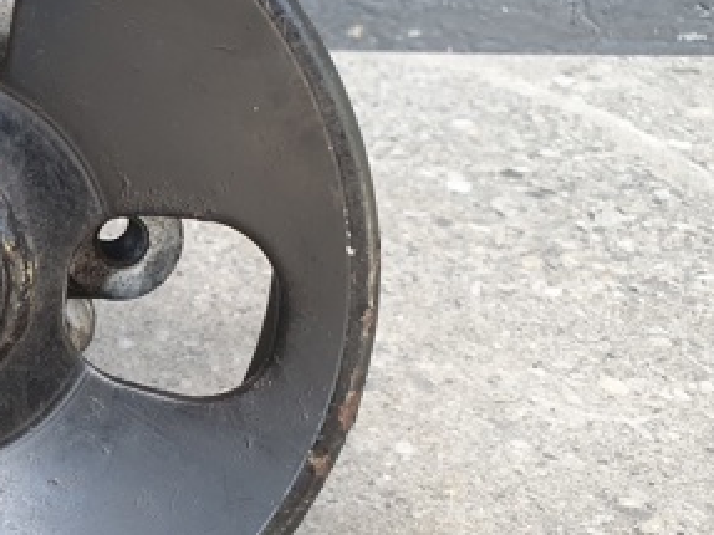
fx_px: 1196
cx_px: -75
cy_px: 350
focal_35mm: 58
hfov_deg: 29.8
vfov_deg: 25.1
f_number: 2.4
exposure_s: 1/120
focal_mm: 4.32
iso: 125
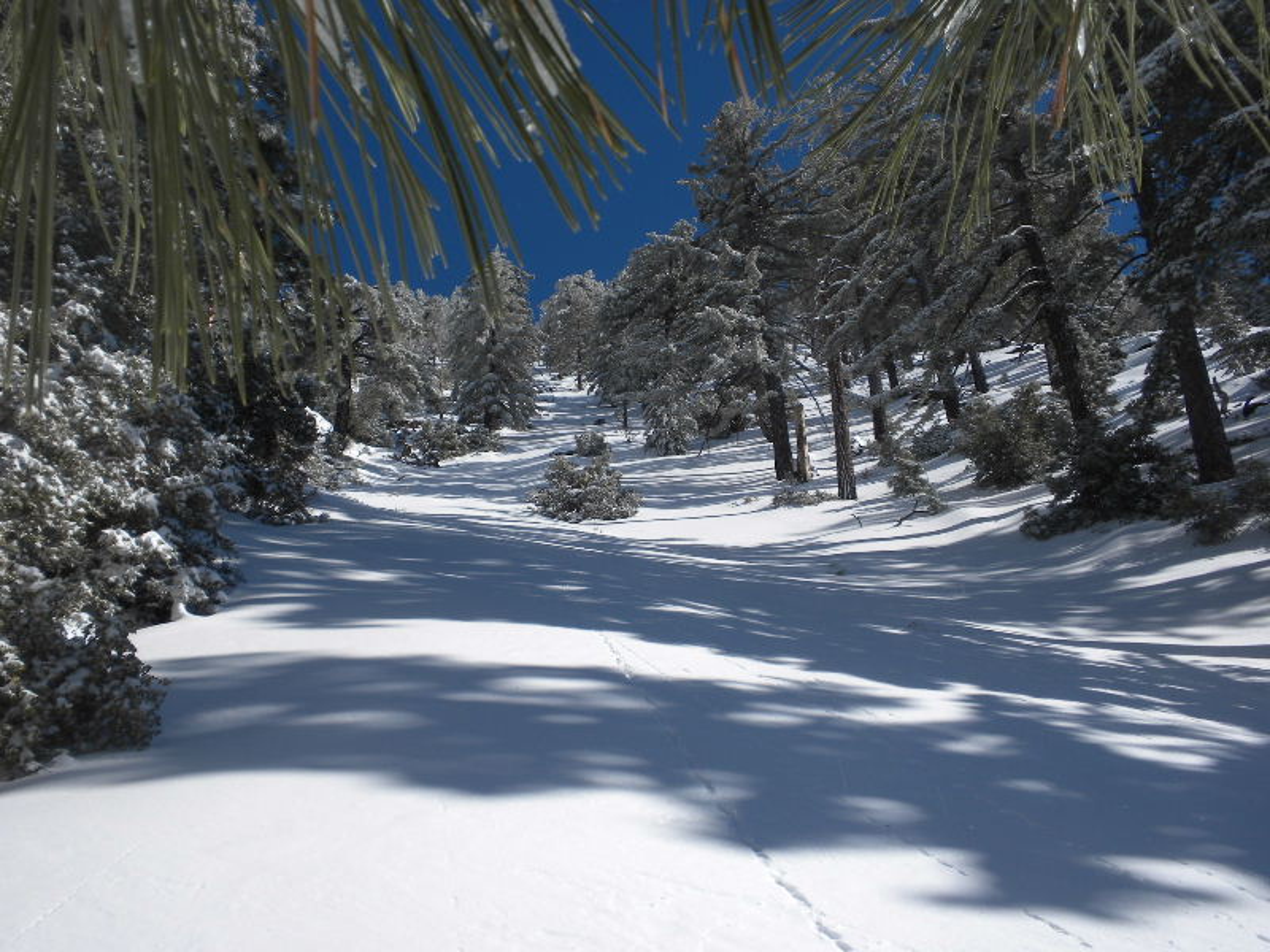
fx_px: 1357
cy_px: 476
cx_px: 635
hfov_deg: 50.1
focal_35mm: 37
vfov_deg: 38.7
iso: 64
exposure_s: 1/211
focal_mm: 6.6
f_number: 10
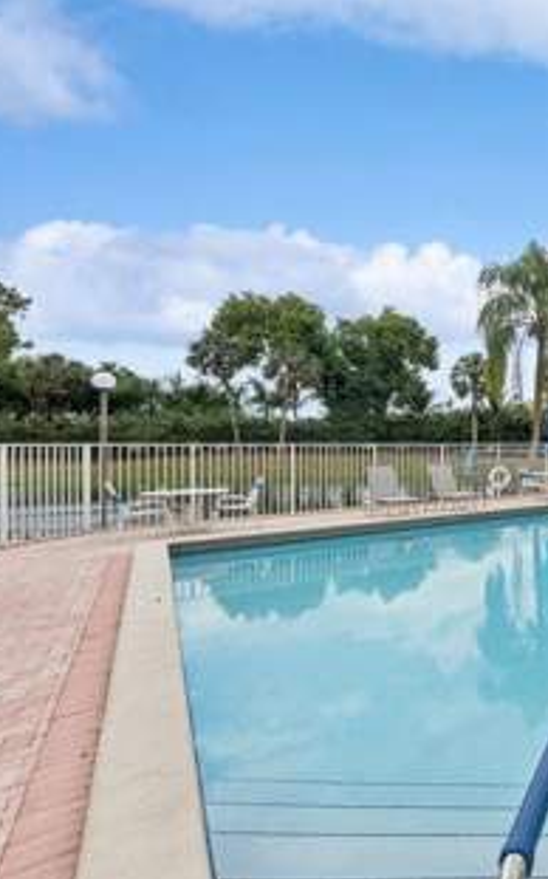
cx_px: 658
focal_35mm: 22
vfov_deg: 79.7
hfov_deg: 39.5
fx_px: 526
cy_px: 445
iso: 100
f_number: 11
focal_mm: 14
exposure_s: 1/320
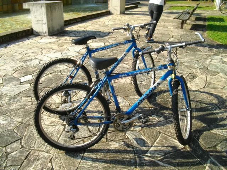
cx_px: 114
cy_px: 85
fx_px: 210
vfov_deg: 44.2
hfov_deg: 56.8
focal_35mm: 32
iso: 100
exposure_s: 1/160
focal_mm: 5.7
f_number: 5.5
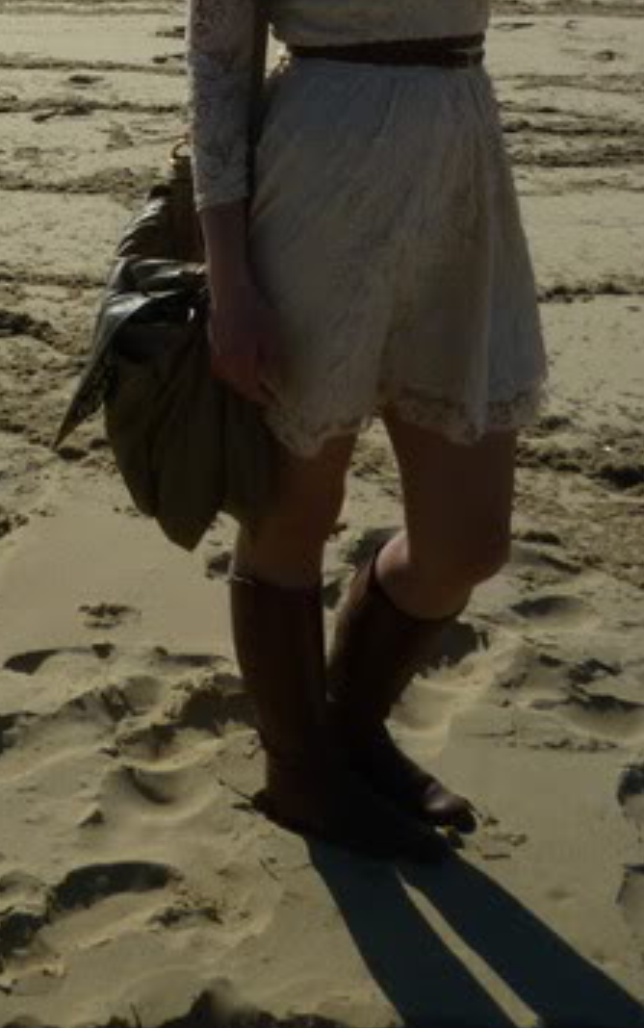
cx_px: -124
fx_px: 1935
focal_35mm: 69
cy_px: 32
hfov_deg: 18.0
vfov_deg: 28.2
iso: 80
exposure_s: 1/800
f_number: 6.3
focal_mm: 5.2
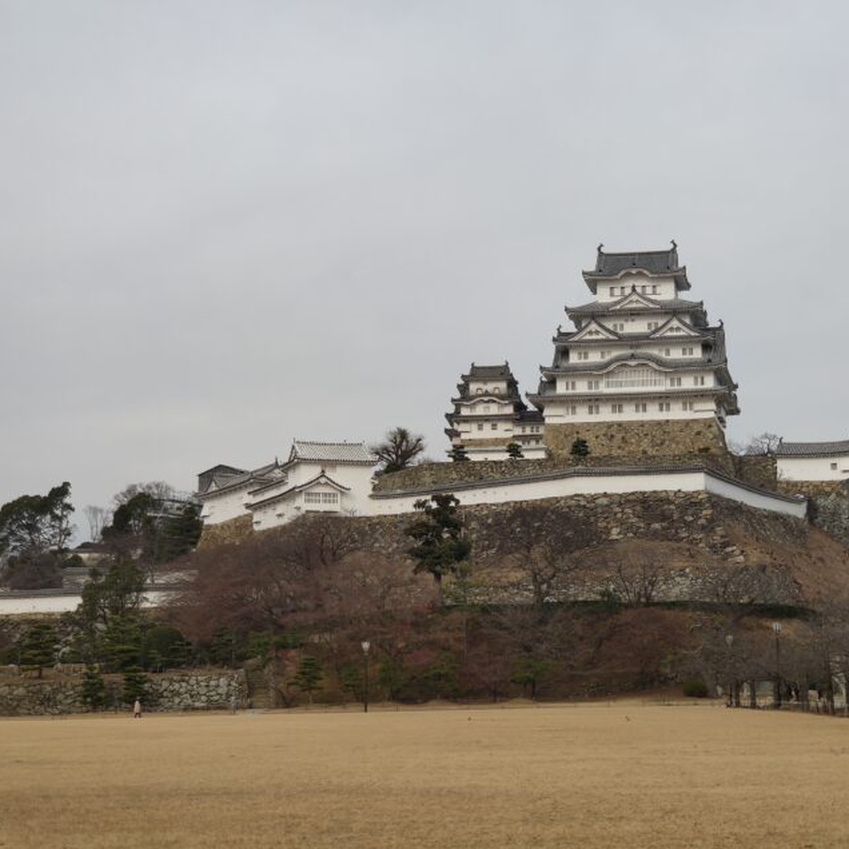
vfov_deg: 28.2
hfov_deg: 28.0
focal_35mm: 61
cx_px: 571
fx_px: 1693
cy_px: 429
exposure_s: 1/769
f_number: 2.2
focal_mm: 6.22
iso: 100
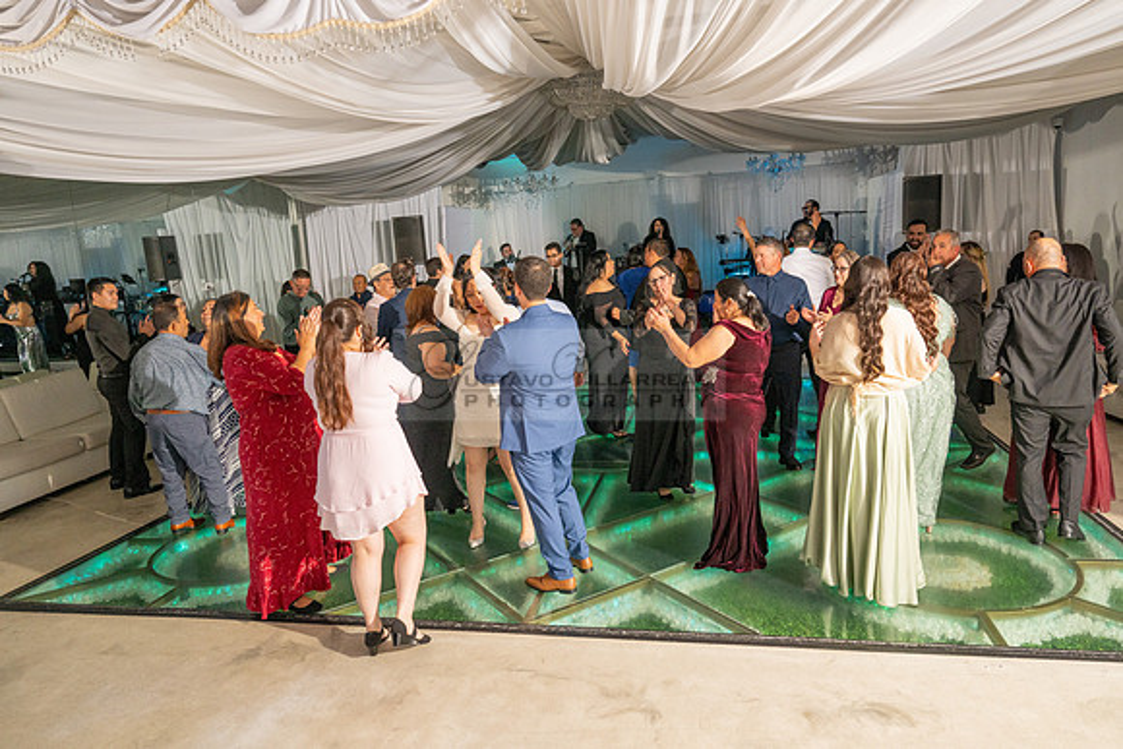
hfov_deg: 73.7
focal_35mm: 24
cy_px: 374
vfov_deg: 53.2
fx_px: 749
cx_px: 562
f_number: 4
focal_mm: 24
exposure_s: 1/160
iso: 1000
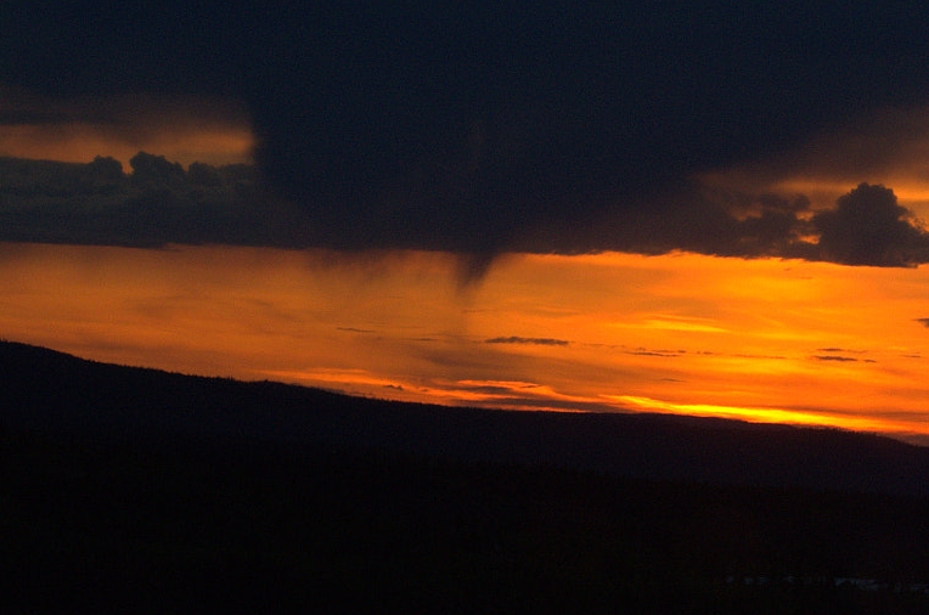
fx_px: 8499
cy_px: 176
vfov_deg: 4.1
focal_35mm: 330
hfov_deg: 6.2
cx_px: 925
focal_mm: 105
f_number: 11
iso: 1250
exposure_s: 1/200
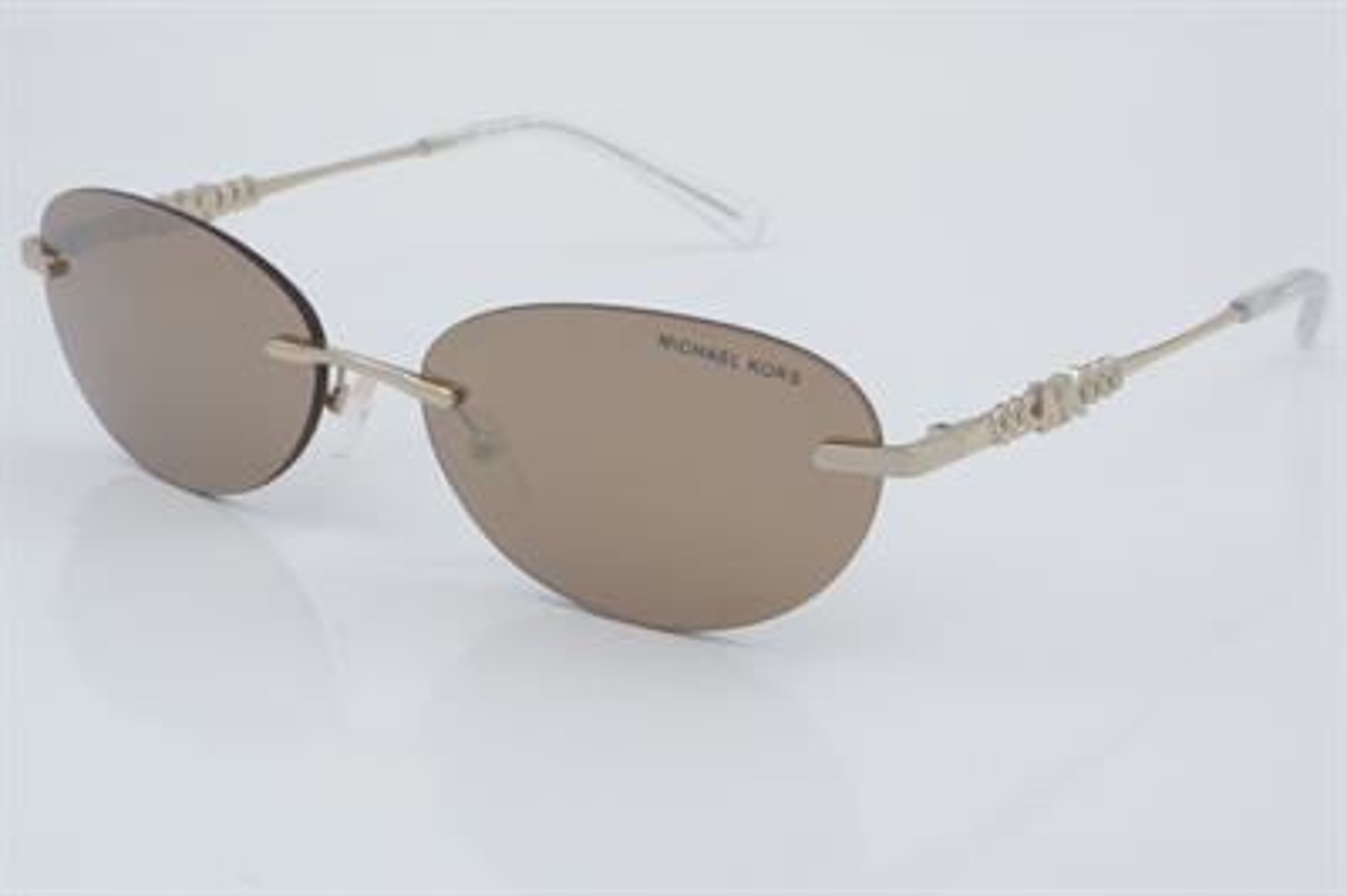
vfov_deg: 16.5
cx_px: 674
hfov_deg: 24.6
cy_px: 448
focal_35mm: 82
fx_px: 3084
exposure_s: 1/4
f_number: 32
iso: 100
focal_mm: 55
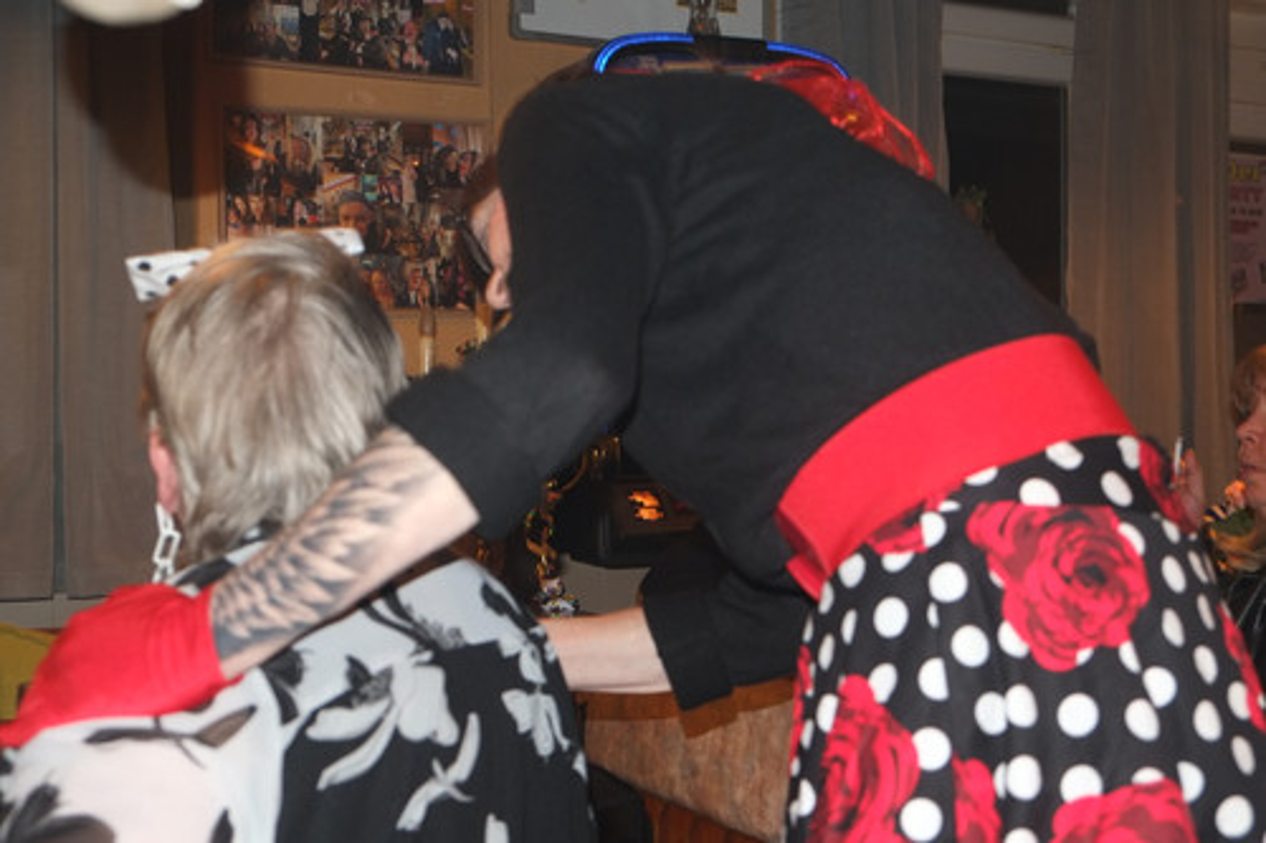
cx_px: 633
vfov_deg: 29.8
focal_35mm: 45
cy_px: 422
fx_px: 1582
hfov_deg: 43.6
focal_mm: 30.2
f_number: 4.5
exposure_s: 1/15
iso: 800
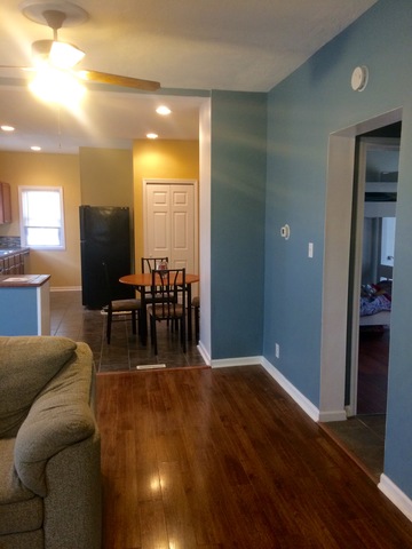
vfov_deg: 61.7
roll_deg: -0.6
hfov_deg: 48.2
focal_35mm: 29
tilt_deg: -8.3
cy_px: 274
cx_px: 206
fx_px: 460
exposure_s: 1/30
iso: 125
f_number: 2.2
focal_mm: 4.15
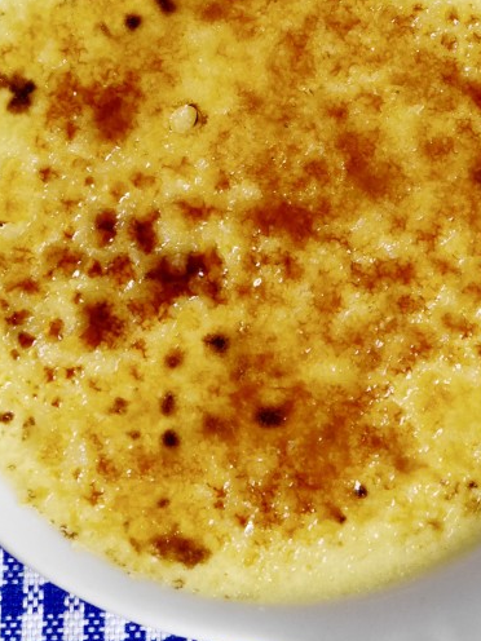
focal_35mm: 95
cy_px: 262
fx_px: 1760
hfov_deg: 15.6
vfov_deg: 20.6
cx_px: 245
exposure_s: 1/50
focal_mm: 23
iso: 3200
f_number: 5.6
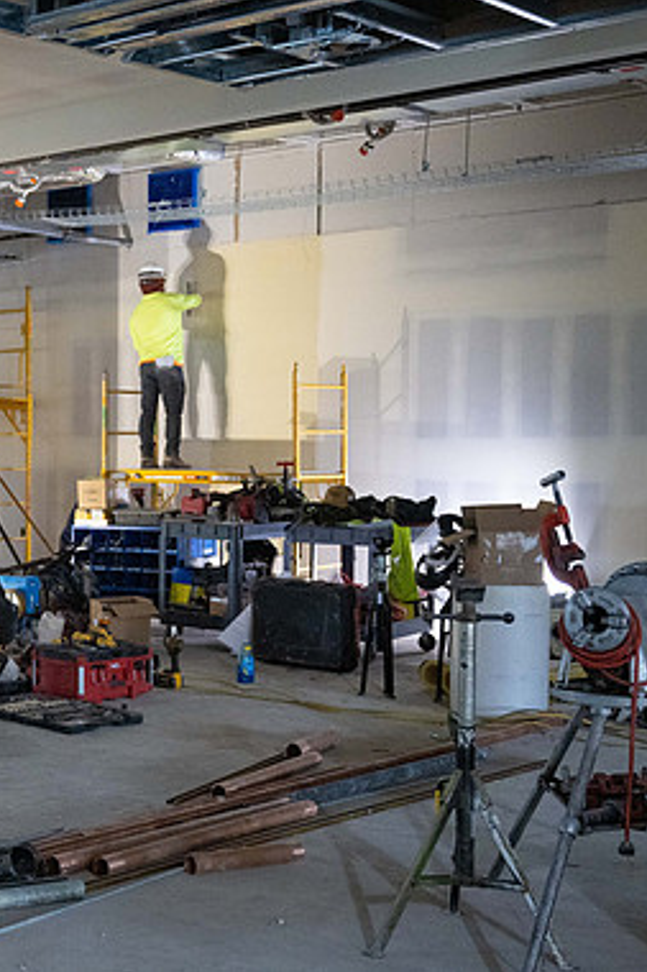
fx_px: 1538
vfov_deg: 35.1
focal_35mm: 57
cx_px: -56
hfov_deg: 22.5
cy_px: 480
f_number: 4
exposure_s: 1/250
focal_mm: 37
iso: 5000
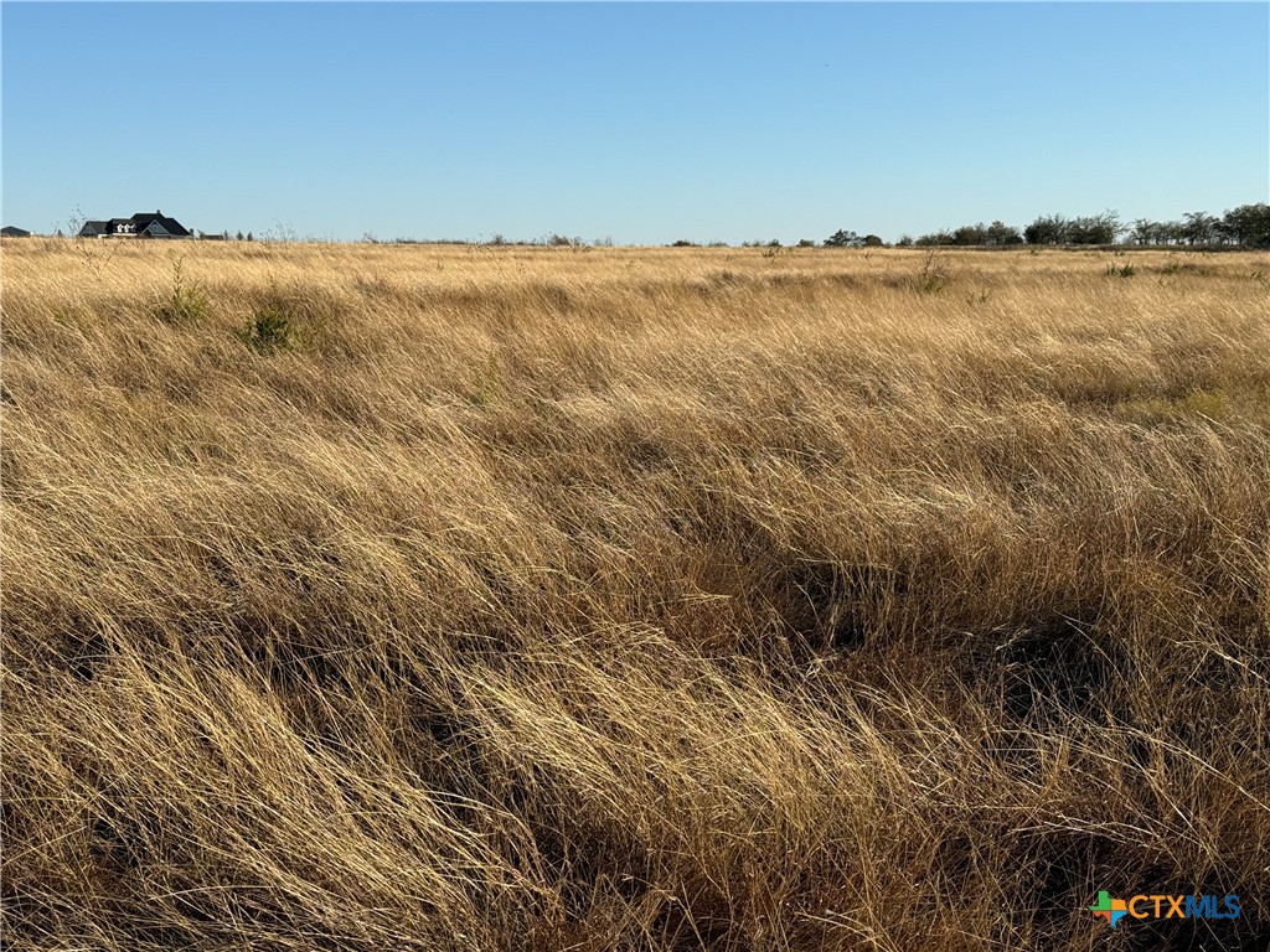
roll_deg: +0.1
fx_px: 1761
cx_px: 635
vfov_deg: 30.3
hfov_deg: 39.7
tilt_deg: -7.2
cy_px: 476
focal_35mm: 48
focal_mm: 6.76
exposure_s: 1/4587
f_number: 1.78
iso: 64
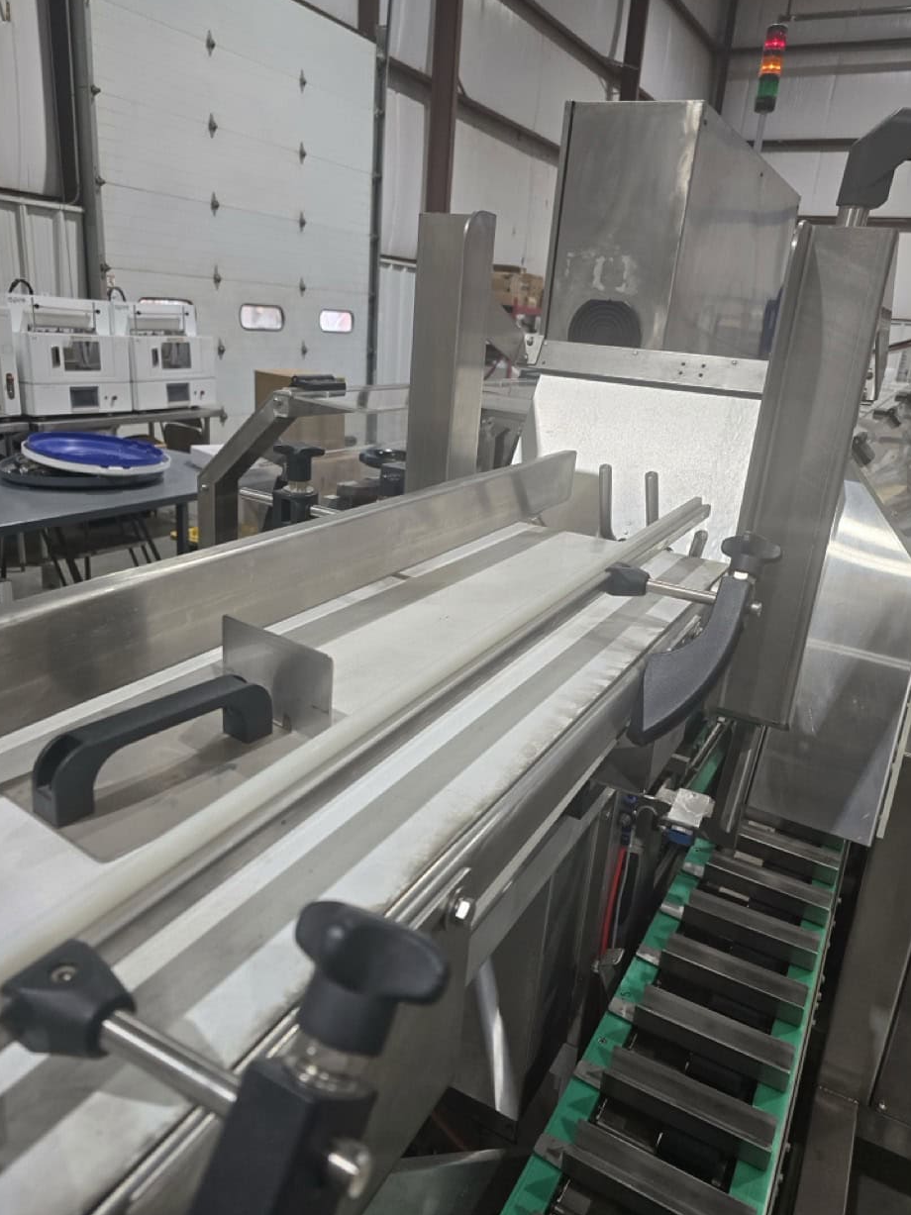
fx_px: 842
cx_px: 463
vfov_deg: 71.6
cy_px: 590
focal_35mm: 24
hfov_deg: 56.8
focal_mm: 6.3
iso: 200
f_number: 1.7
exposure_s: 1/120
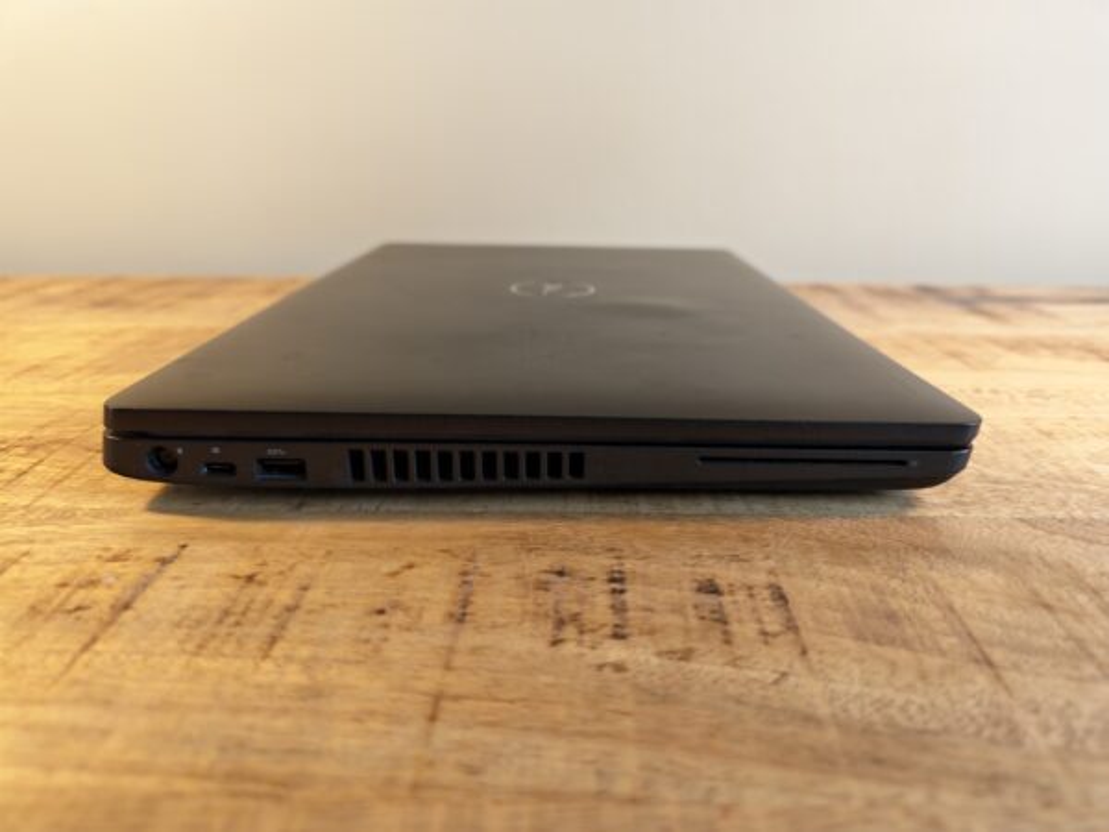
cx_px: 554
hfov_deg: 73.9
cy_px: 416
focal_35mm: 23
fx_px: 737
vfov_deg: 58.9
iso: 100
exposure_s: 1/50
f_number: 1.6
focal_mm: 6.55
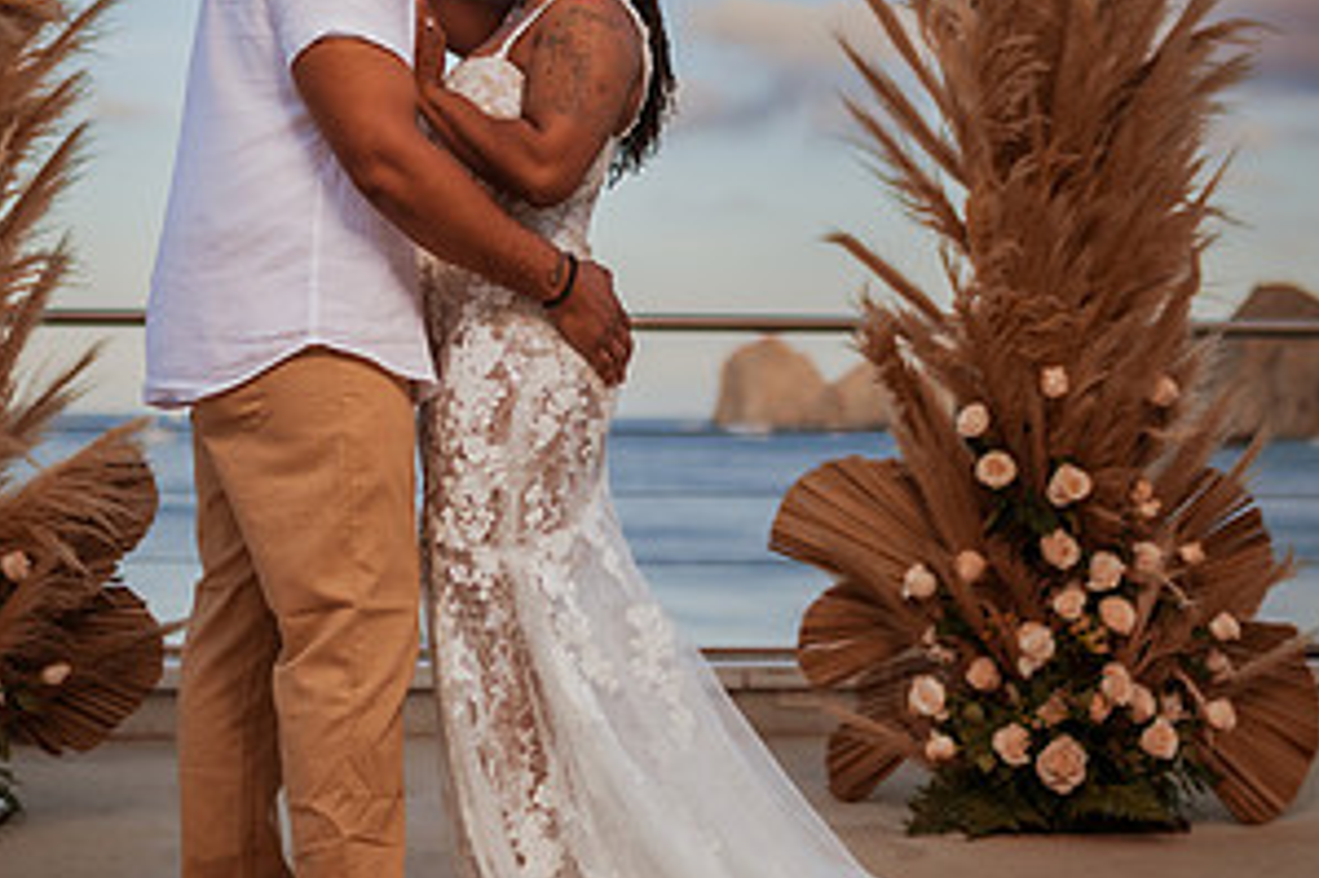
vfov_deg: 19.4
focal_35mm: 70
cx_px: 494
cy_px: 296
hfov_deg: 28.8
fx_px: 2563
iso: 250
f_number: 1.6
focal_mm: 35
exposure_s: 1/4000
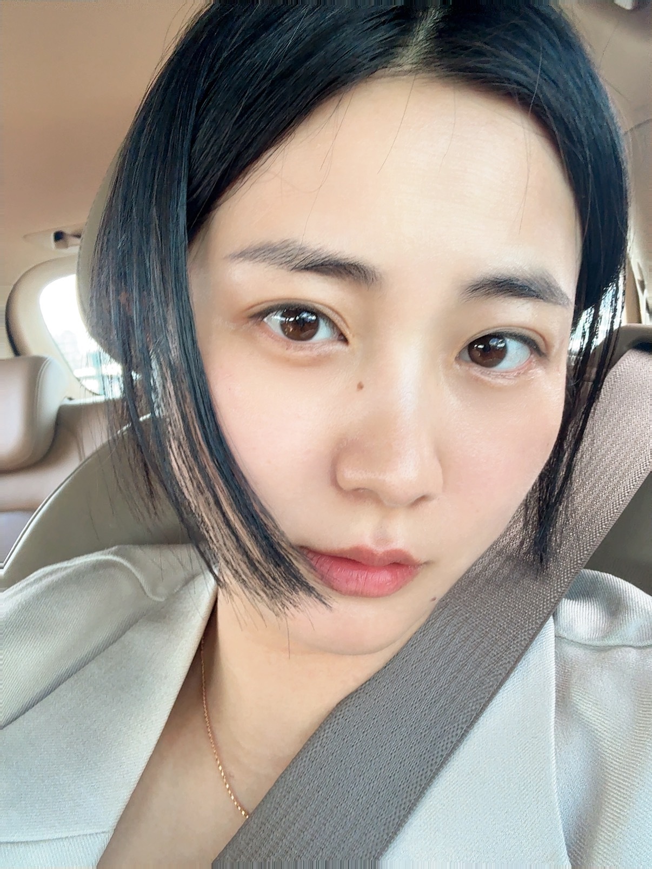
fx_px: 753
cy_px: 434
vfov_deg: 60.0
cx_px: 326
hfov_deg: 46.8
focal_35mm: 30
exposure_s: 1/60
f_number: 1.9
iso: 80
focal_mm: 2.69
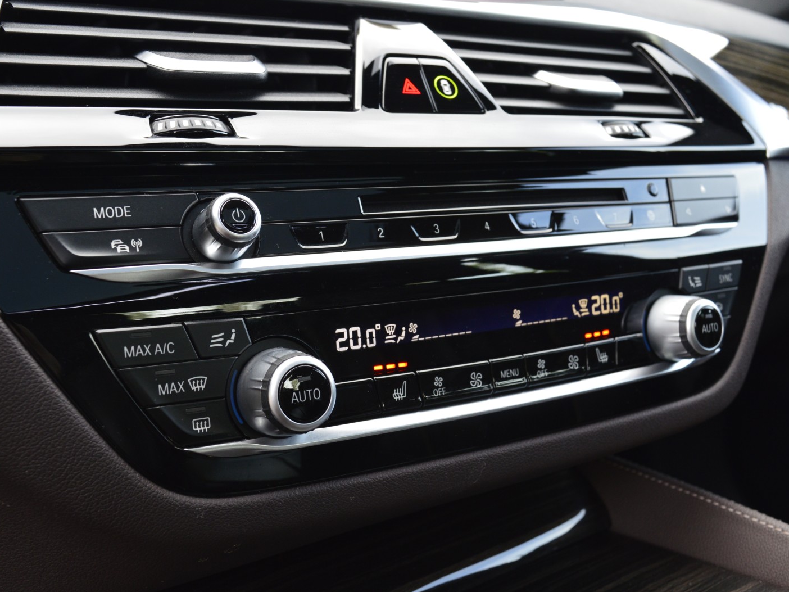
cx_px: 370
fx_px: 912
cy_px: 290
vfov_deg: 36.0
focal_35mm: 40
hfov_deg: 46.8
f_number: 8
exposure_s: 1/60
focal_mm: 24
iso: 800
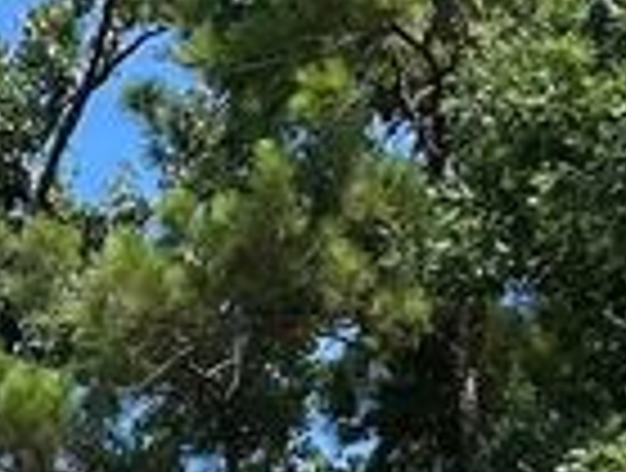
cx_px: -455
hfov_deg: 9.9
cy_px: 1025
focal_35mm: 191
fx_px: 3463
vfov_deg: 7.4
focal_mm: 5.7
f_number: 1.5
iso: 50
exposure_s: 1/2353
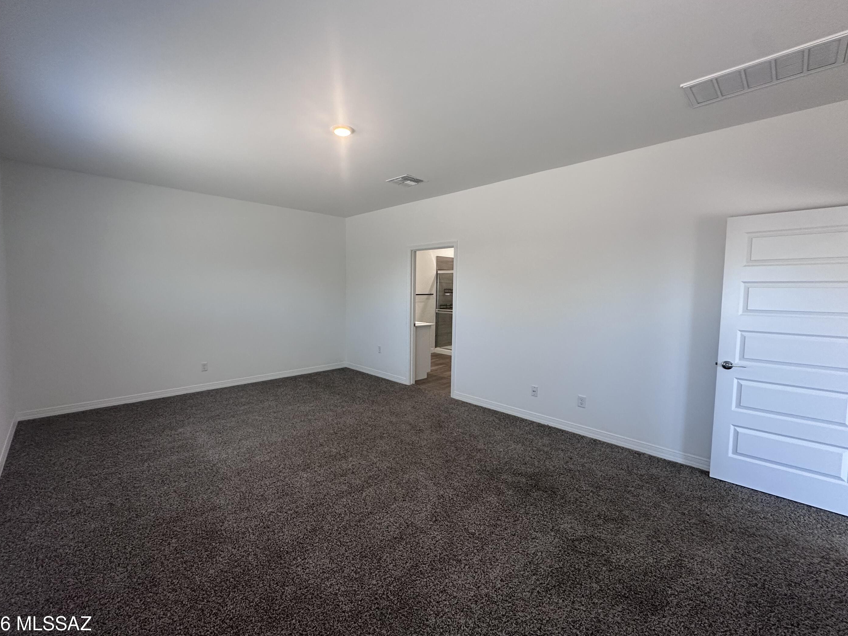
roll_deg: -0.6
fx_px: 367
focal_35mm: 15
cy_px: 314
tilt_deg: -3.5
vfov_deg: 81.7
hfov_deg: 98.1
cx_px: 407
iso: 250
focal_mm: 2.22
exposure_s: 1/120
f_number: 2.2
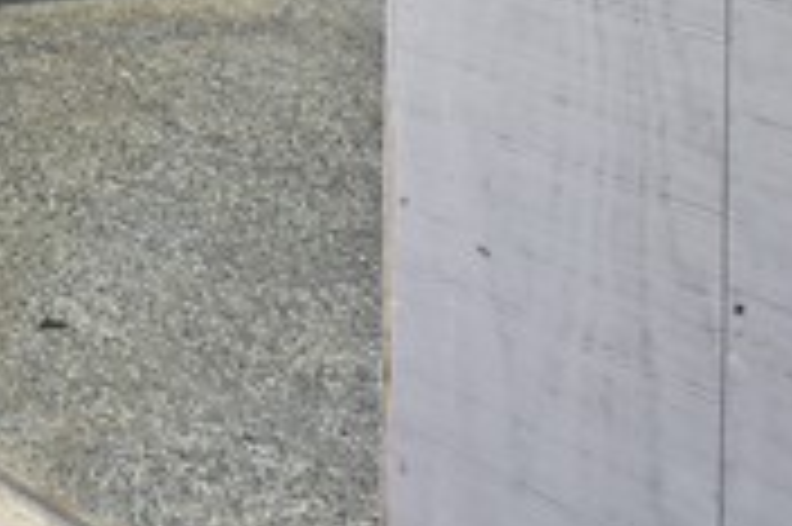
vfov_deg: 10.7
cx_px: -1026
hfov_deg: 13.9
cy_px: -695
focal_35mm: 111
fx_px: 2440
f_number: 3.5
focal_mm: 12
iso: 125
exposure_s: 1/20
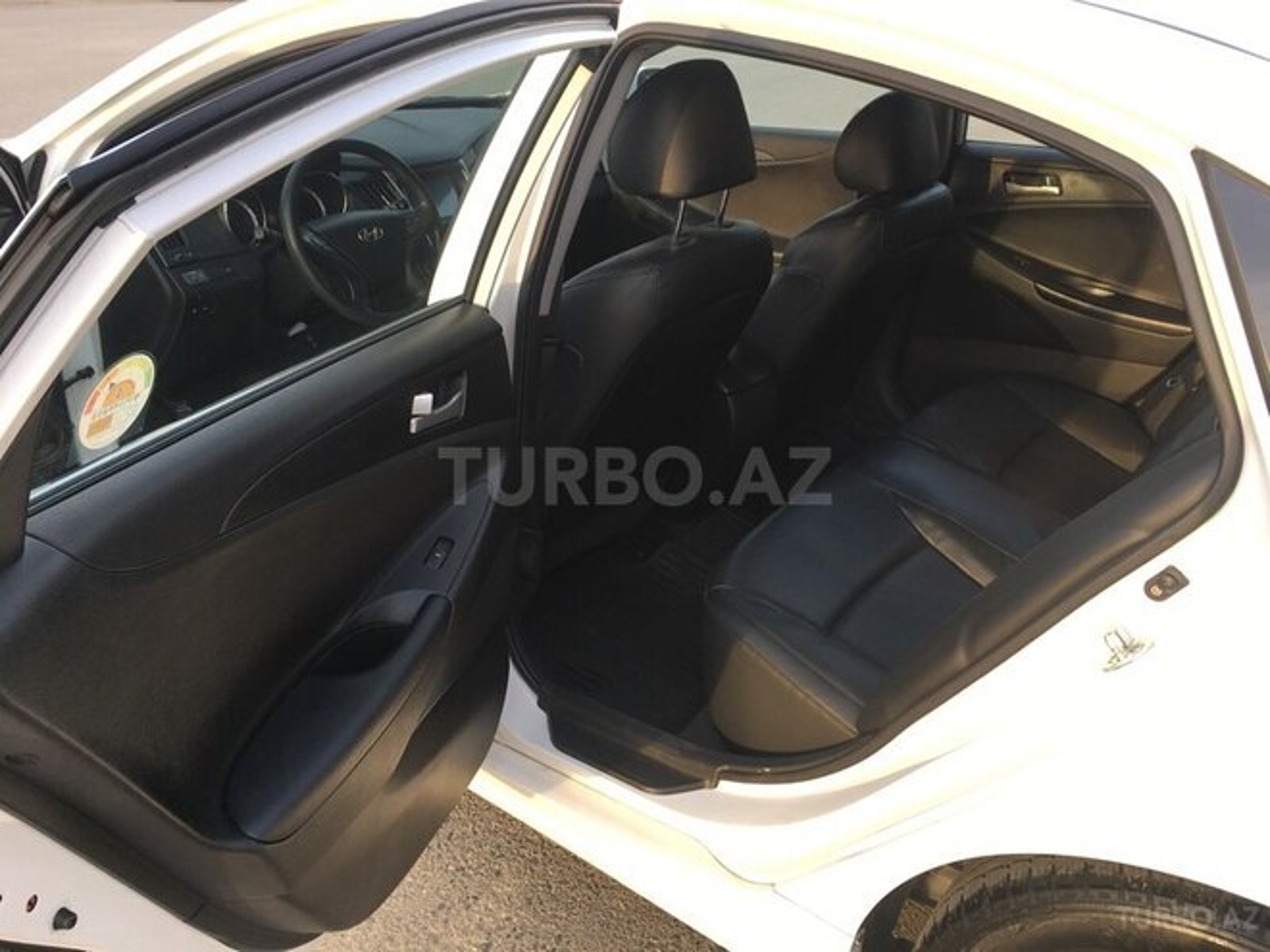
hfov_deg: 61.7
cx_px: 635
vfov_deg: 48.2
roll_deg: -1.8
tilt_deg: -23.9
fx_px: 1064
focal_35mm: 29
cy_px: 476
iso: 25
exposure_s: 1/100
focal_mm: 4.15
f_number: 2.2
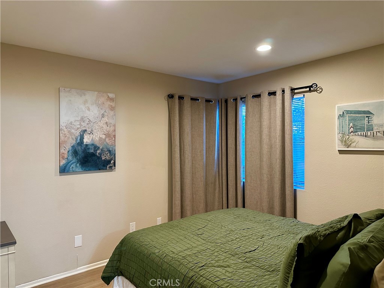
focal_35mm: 24
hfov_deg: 71.6
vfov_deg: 56.8
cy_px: 144
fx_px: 266
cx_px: 192
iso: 400
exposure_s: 1/60
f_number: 1.78
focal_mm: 6.86
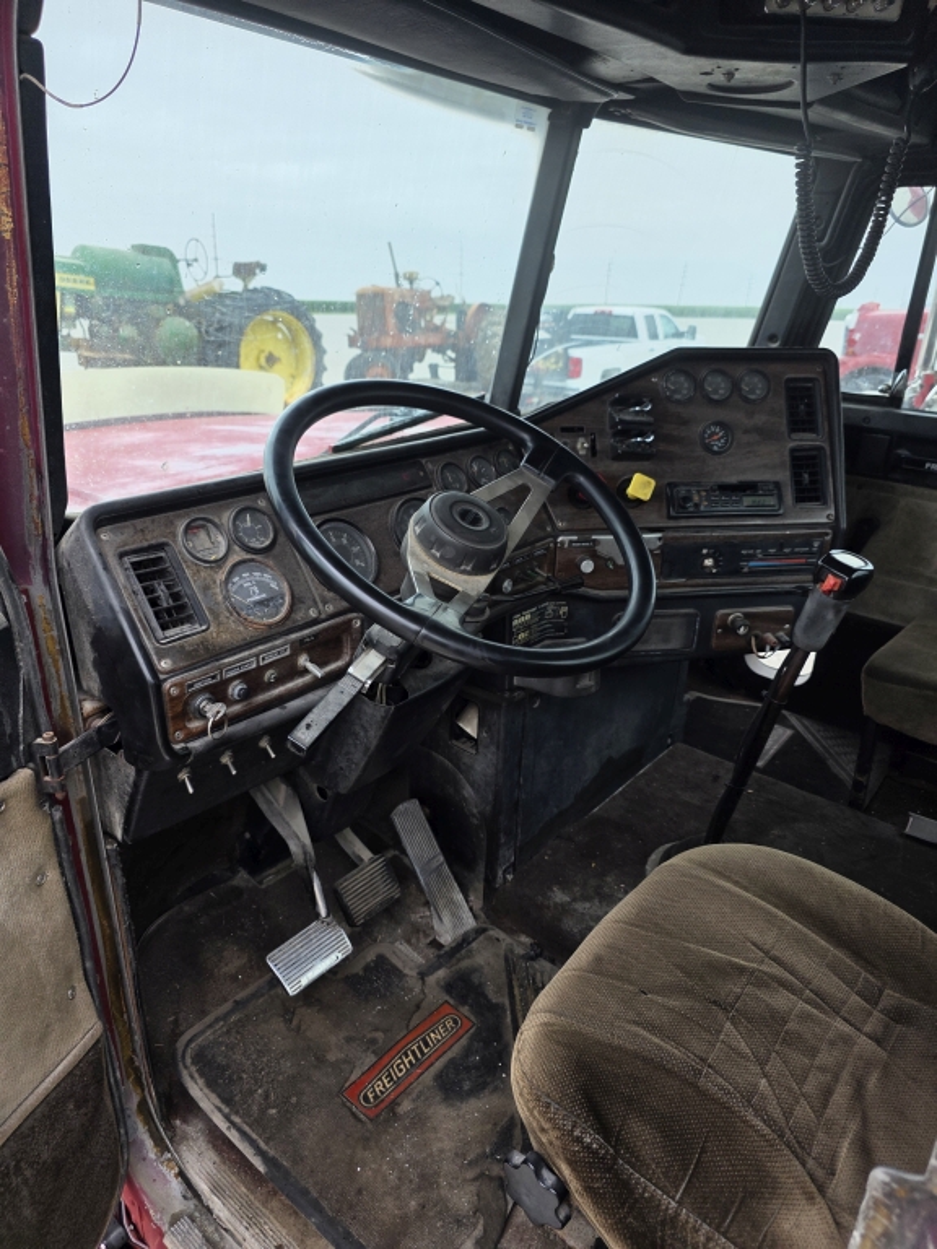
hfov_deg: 58.9
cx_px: 468
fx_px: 830
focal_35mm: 23
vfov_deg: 73.9
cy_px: 624
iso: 50
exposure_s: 1/180
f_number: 1.7
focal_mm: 6.3
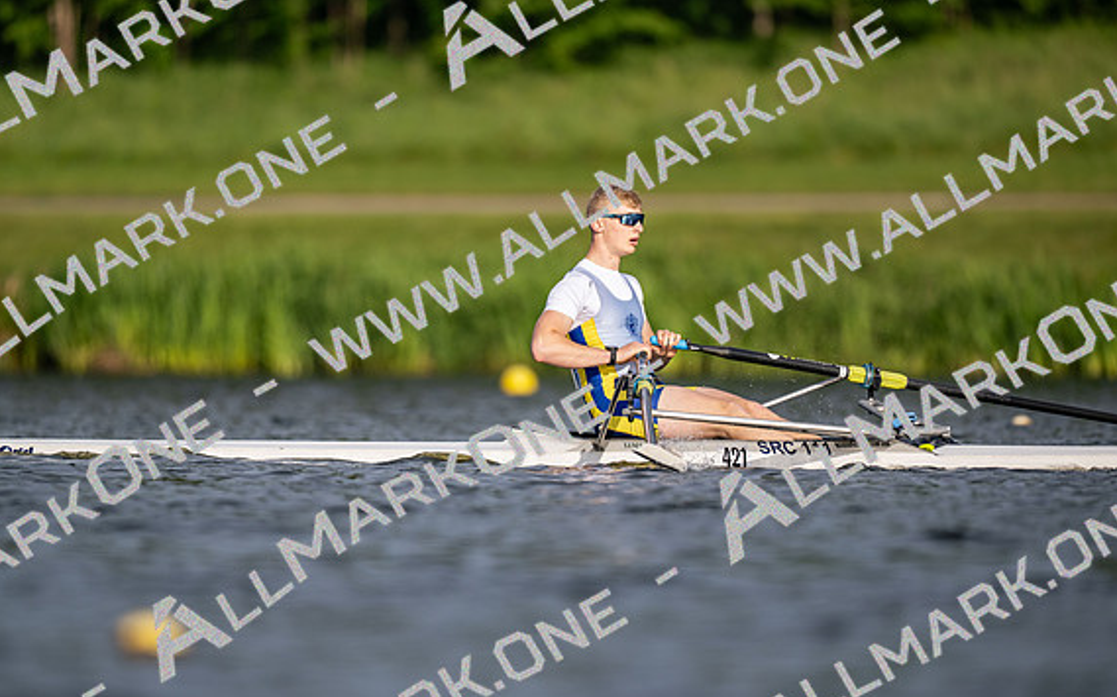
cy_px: 378
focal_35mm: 624
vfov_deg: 2.1
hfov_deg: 3.4
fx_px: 18986
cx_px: 552
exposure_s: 1/2500
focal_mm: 600
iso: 200
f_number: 4
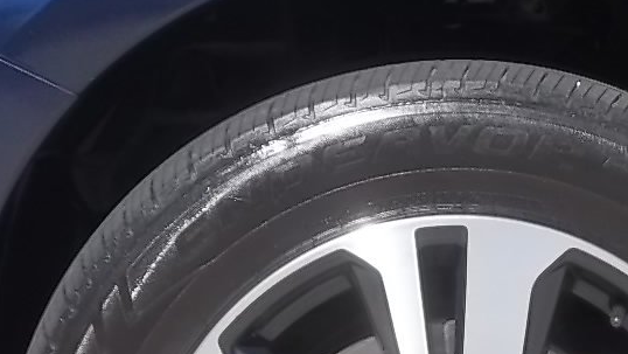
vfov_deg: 6.5
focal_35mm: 184
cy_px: 481
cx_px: 461
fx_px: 3065
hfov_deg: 11.7
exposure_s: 1/200
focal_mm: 12.67
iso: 64
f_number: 5.9
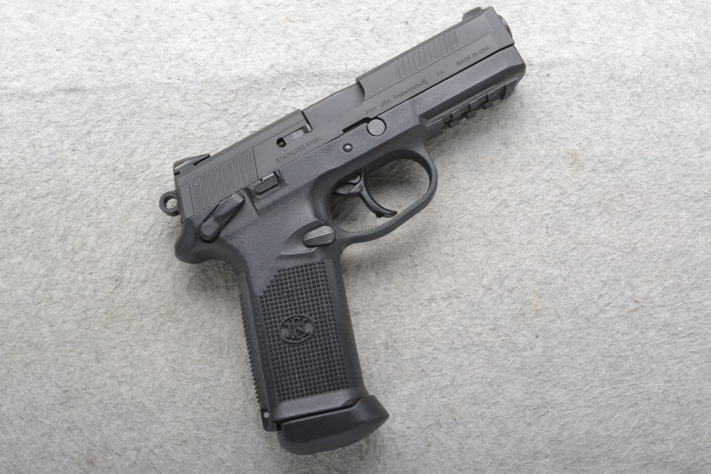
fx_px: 1007
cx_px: 356
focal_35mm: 51
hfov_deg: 38.9
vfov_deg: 26.5
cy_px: 237
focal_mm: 34
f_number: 20
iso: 3200
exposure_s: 1/160
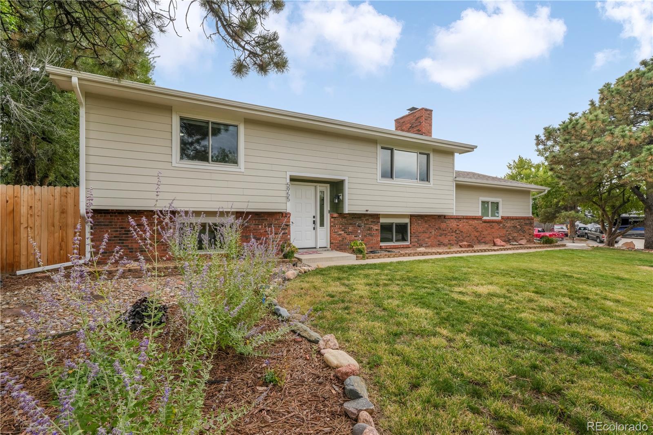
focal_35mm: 16
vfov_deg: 73.7
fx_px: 290
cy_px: 218
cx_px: 326
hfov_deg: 96.7
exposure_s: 1/60
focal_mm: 16
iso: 400
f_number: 14
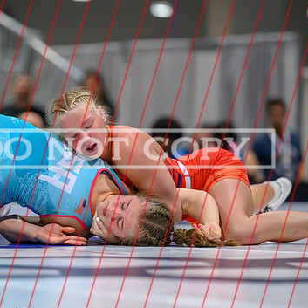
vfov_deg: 6.5
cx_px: 85
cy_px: 179
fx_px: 2728
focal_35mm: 271
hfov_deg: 6.5
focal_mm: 170
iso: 4500
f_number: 2.8
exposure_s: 1/640
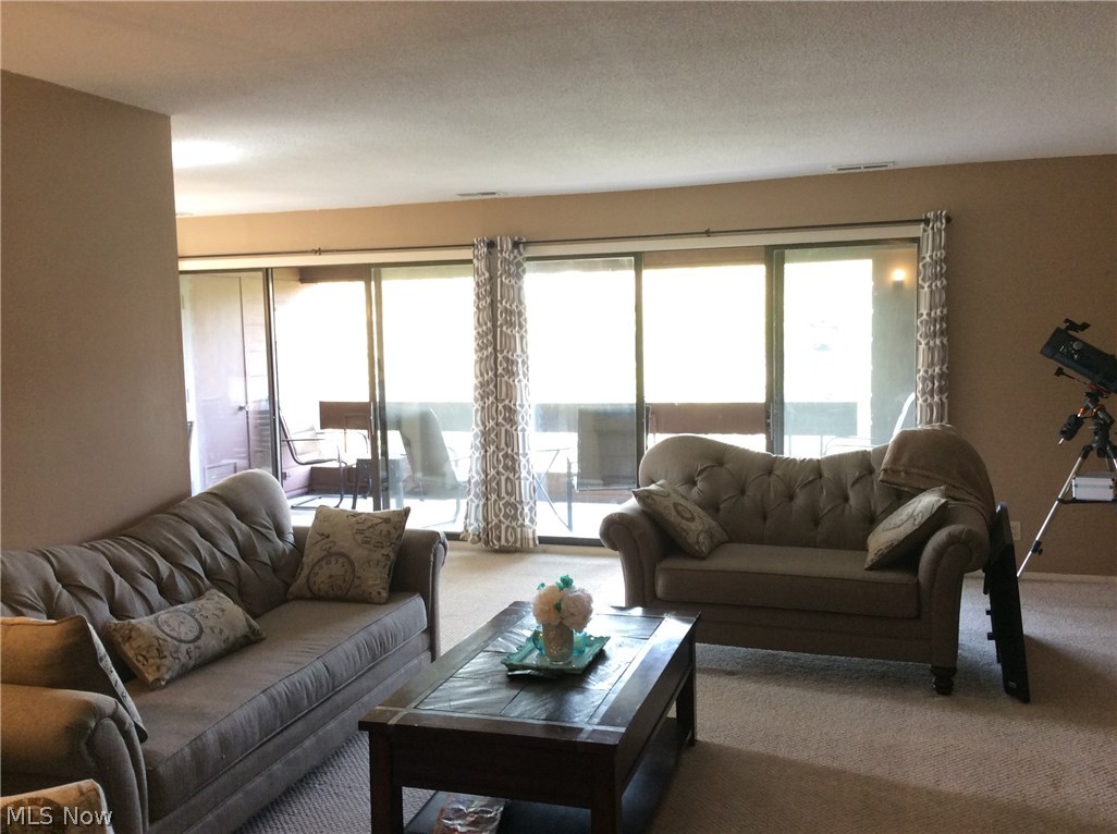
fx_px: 1031
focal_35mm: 32
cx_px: 558
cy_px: 417
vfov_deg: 44.0
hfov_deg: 56.9
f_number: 2.4
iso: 80
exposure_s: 1/24
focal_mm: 3.3
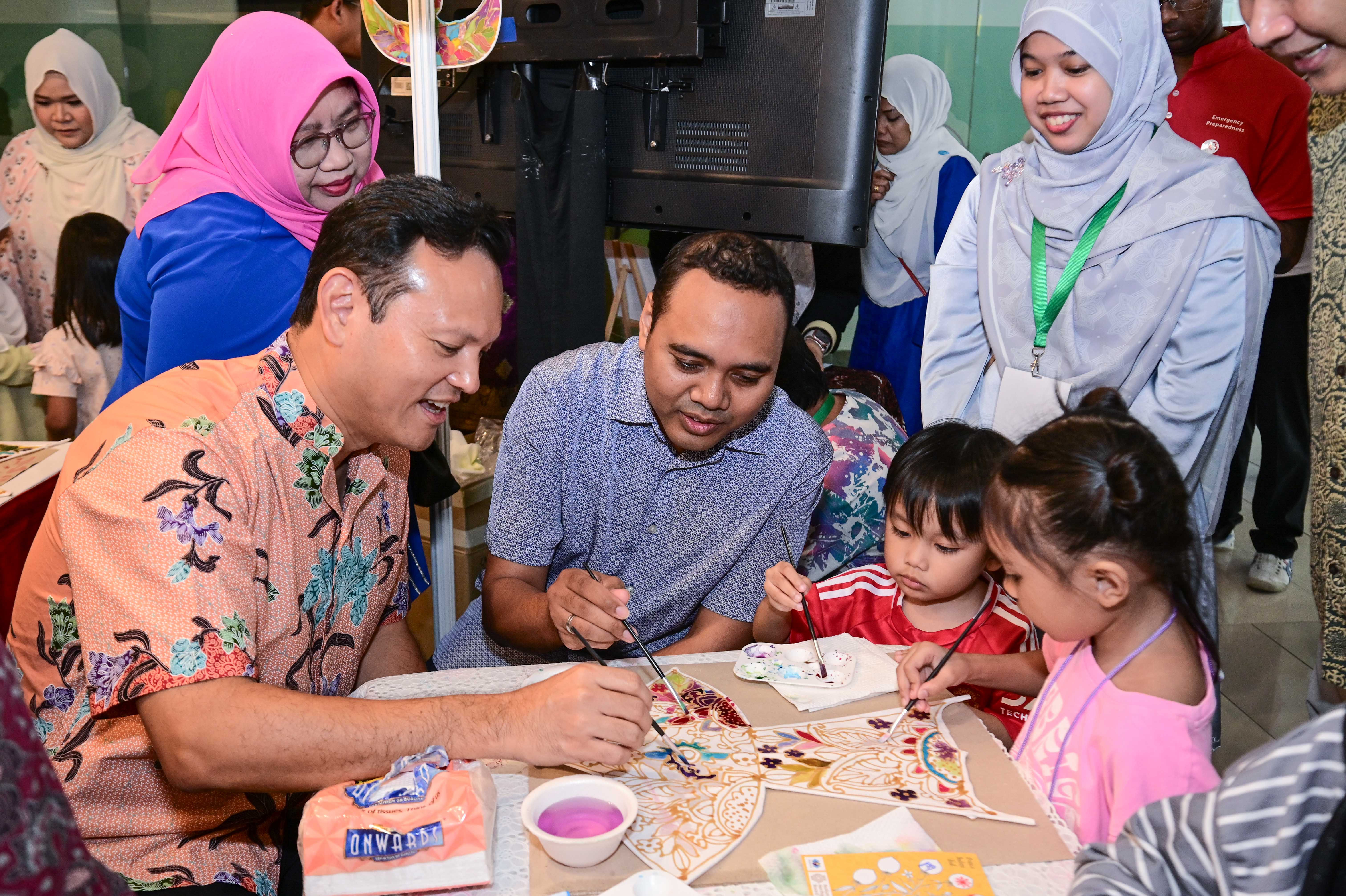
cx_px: 673
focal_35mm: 30
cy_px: 448
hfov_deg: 62.0
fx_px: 1121
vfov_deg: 43.6
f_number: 5
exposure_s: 1/200
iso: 2500
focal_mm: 30
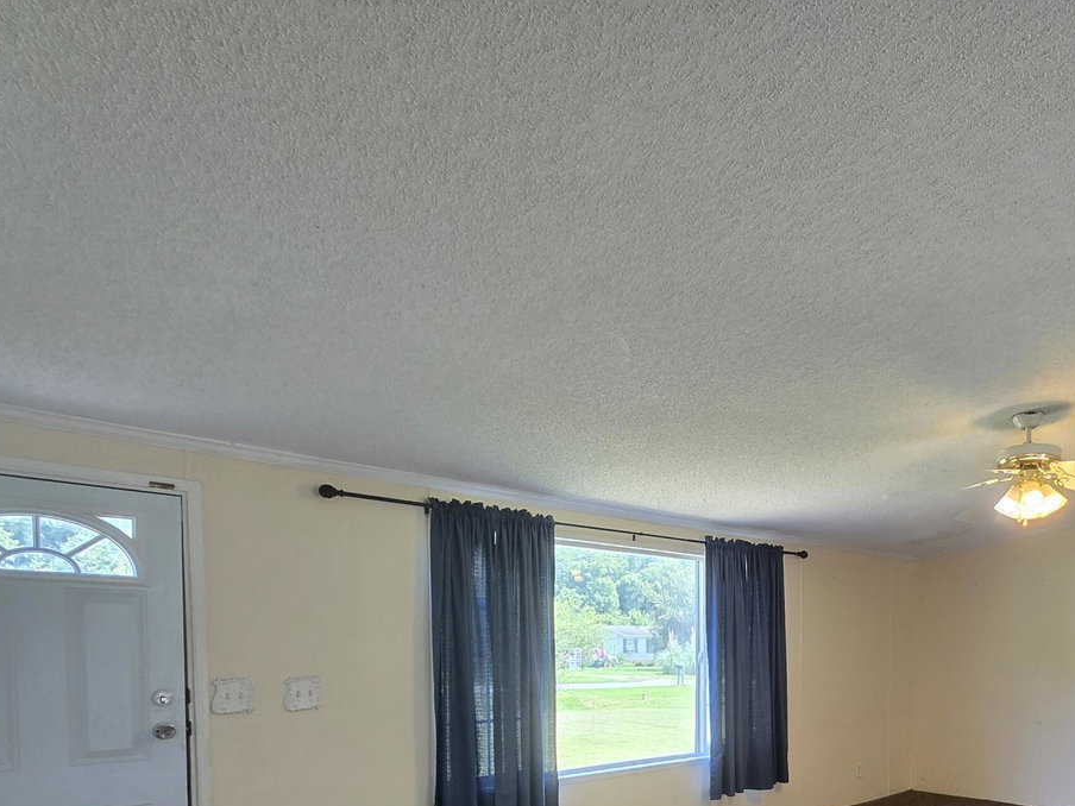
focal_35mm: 23
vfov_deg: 53.2
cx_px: 823
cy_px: 691
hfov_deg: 68.5
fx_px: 714
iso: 100
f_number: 2.2
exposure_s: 1/60
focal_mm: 2.2
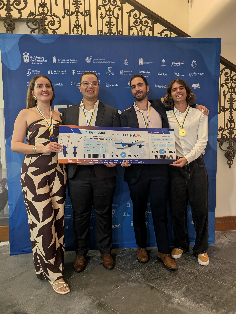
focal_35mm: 24
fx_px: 218
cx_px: 118
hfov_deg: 56.9
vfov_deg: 71.5
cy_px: 157
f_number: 1.68
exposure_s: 1/100
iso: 779
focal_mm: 6.9
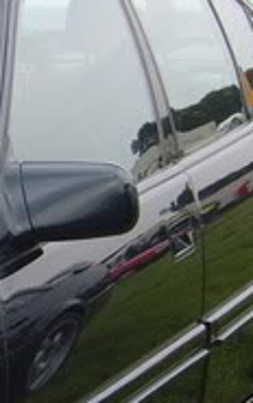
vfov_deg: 10.2
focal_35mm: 205
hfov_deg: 6.1
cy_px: 333
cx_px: -371
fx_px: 2256
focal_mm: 7.4
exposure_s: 1/350
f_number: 2.8
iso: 80
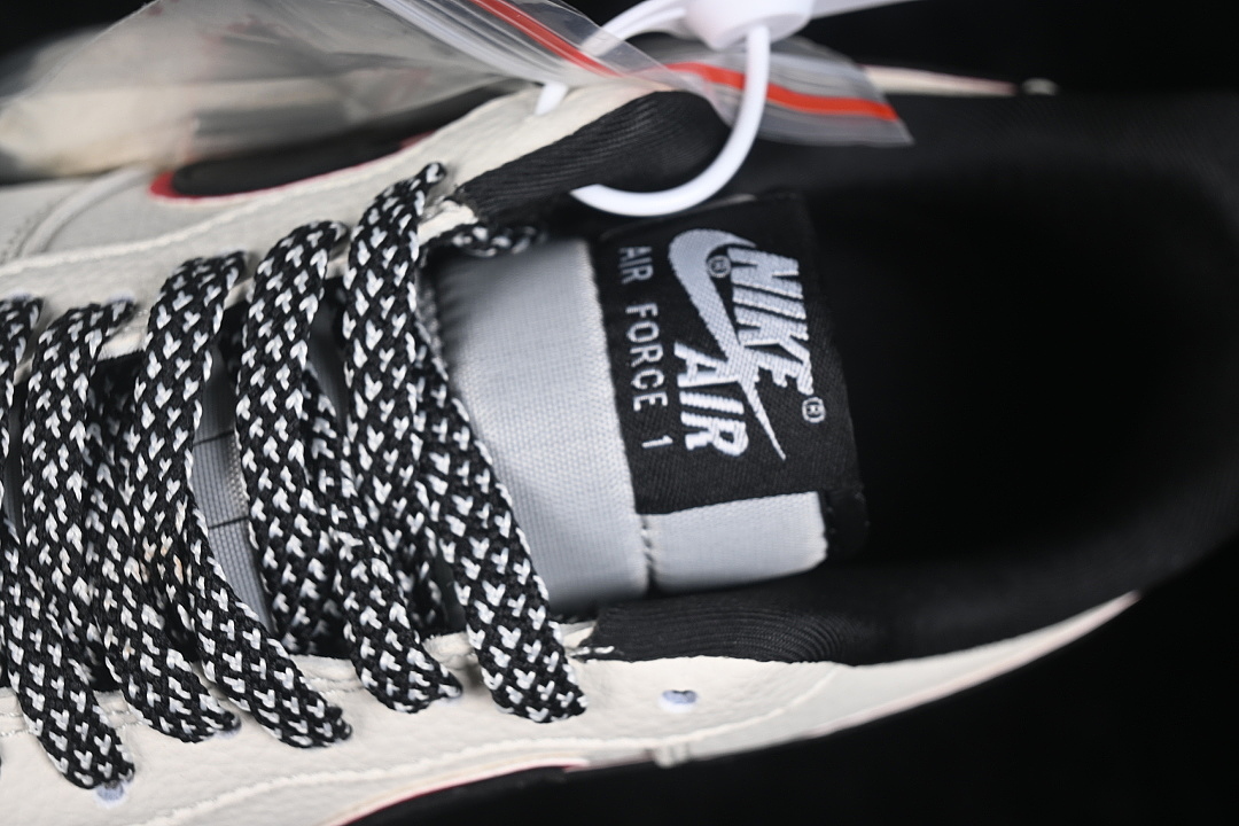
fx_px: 2581
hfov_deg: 27.0
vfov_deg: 18.2
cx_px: 620
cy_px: 413
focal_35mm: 75
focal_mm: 50
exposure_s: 1/60
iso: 160
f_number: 7.1
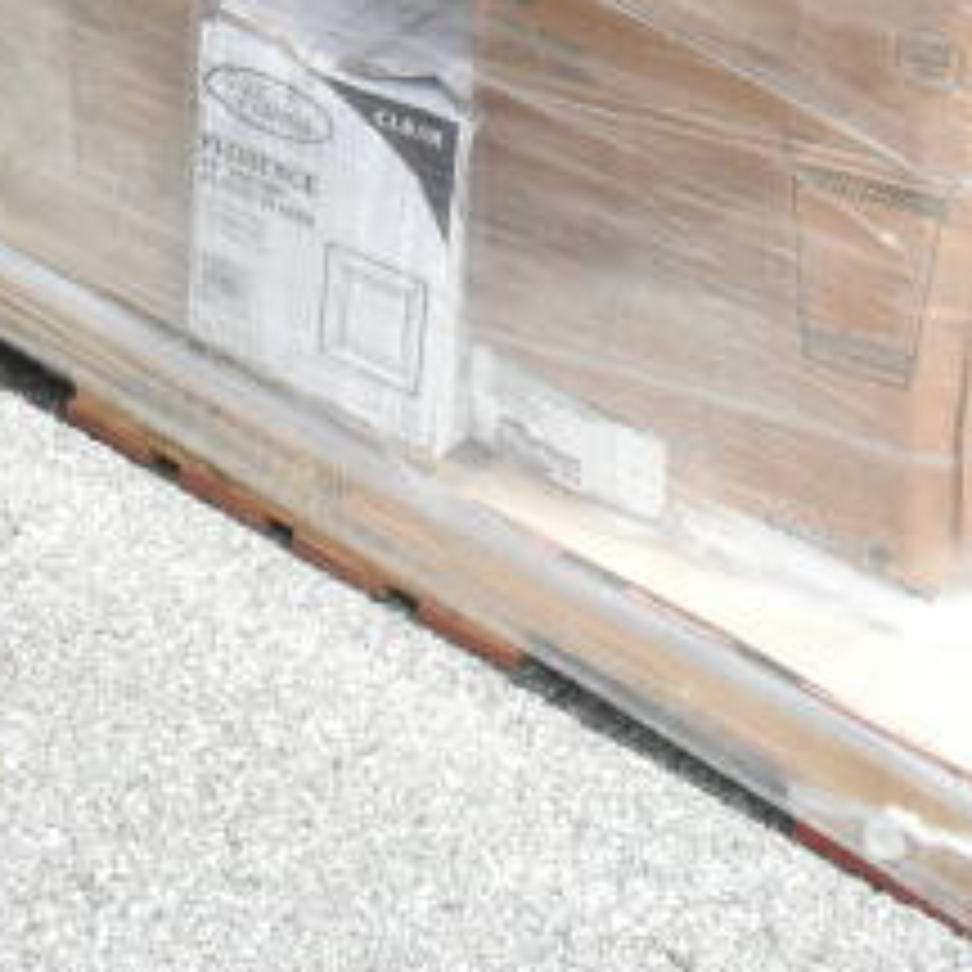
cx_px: 657
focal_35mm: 97
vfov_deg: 15.3
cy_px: -828
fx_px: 3082
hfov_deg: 17.9
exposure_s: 1/640
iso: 1600
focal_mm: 18
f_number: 13
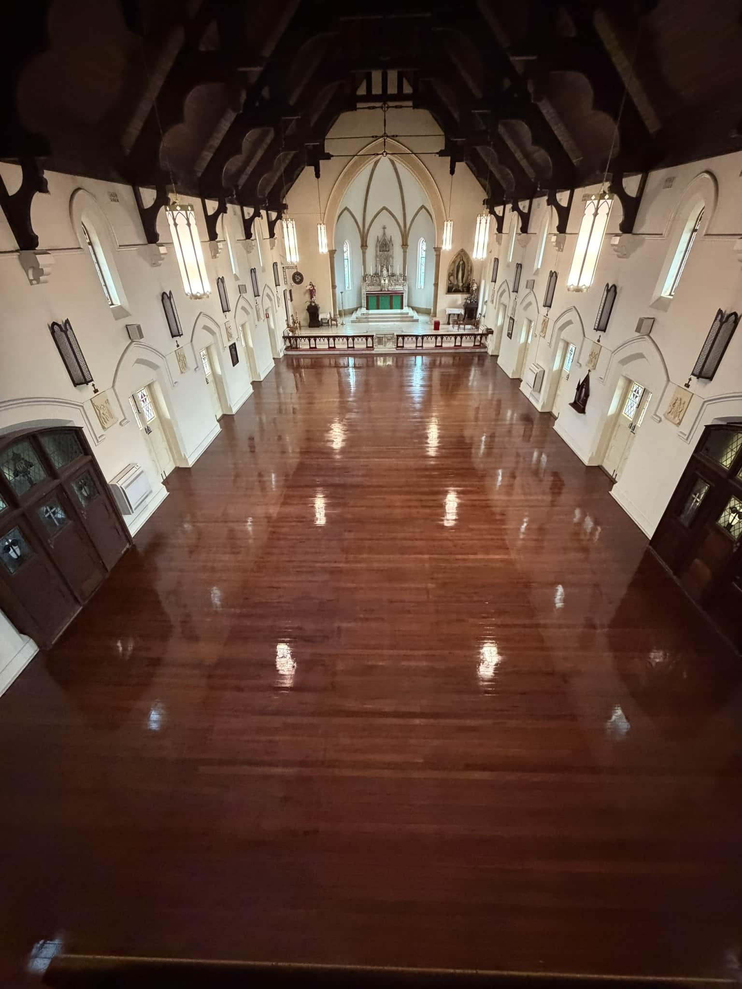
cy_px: 494
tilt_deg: -33.4
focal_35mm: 14
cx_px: 371
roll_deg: +0.8
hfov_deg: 85.7
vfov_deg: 102.1
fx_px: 400
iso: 1250
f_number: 2.2
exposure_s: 1/50
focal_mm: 2.22
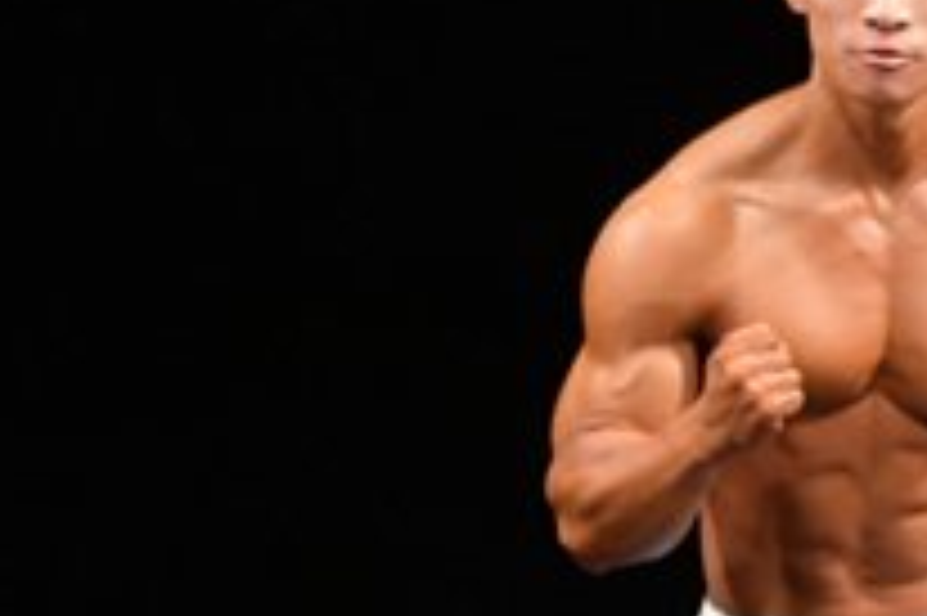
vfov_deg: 1.2
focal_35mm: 1128
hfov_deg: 1.8
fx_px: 29022
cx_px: 605
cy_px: 733
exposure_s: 1/400
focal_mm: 200
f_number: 5.6
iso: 3200
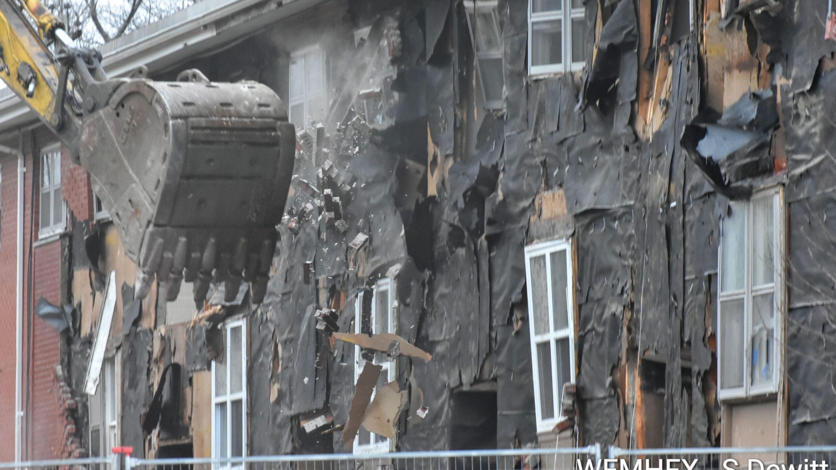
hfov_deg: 6.9
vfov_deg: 3.9
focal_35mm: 315
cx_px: 418
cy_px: 212
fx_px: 6983
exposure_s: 1/250
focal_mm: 200
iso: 2500
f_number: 8
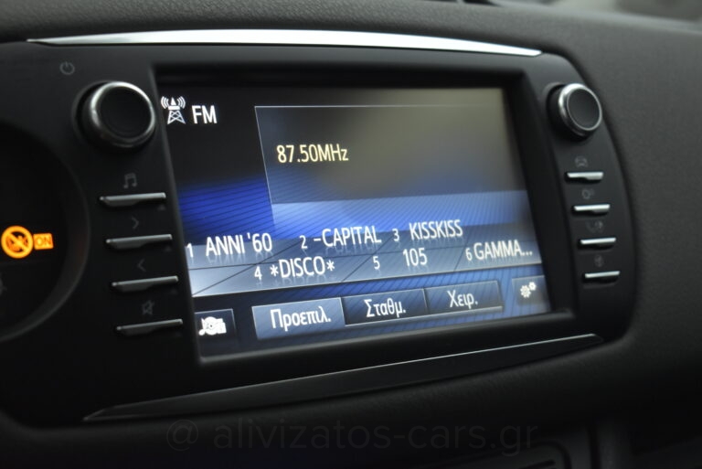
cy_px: 234
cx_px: 351
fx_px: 1171
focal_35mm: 60
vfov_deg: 22.7
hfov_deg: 33.4
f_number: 5
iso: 1600
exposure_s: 1/125
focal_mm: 40
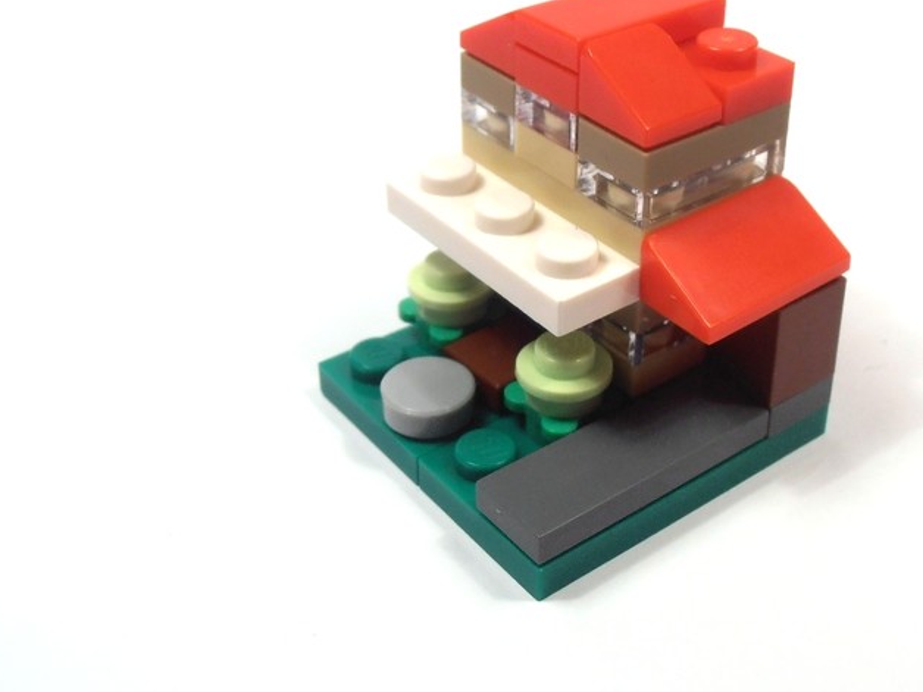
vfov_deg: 27.3
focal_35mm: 53
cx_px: 572
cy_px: 224
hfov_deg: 36.0
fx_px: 1413
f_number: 3.9
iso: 80
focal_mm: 6.61
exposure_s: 1/100
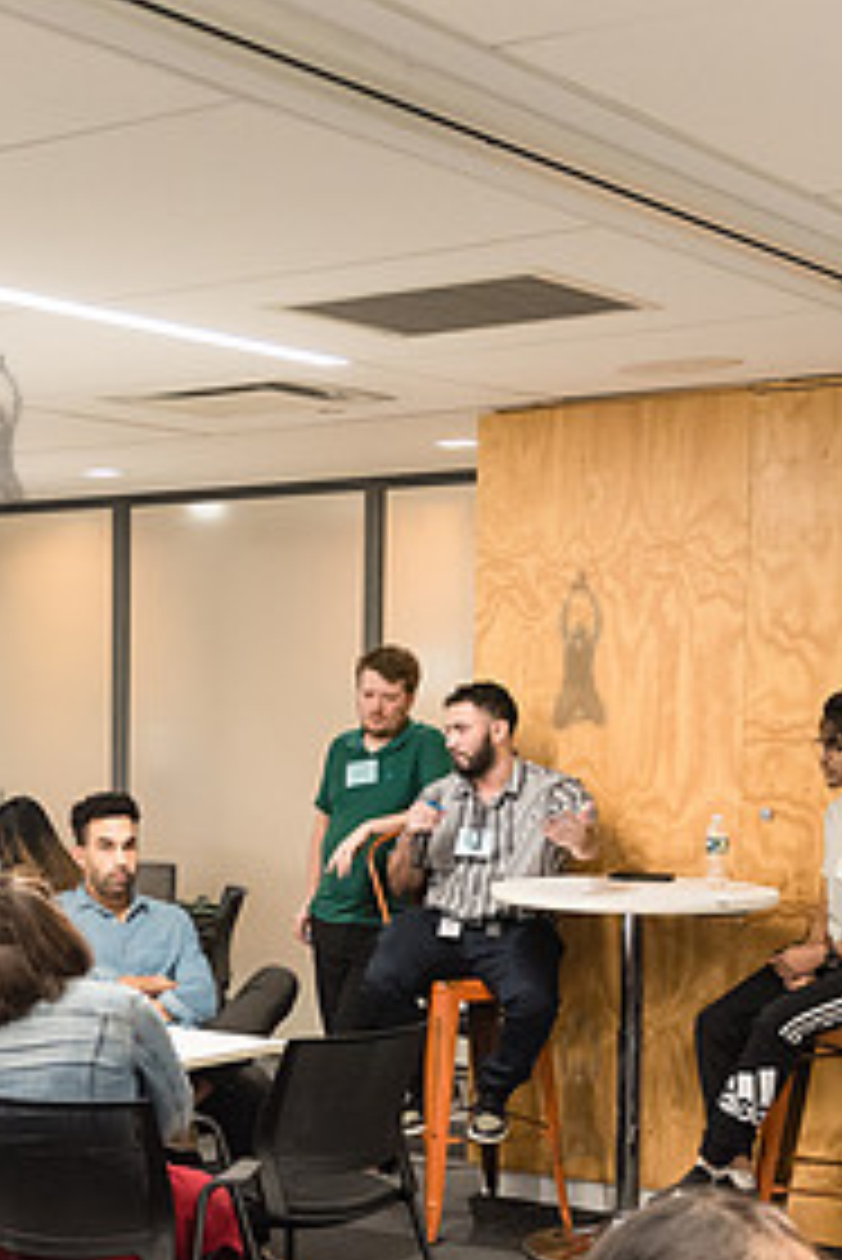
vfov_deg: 31.5
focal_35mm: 63
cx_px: -68
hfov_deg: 20.6
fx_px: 2207
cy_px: 870
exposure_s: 1/250
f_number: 4
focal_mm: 28
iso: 2500
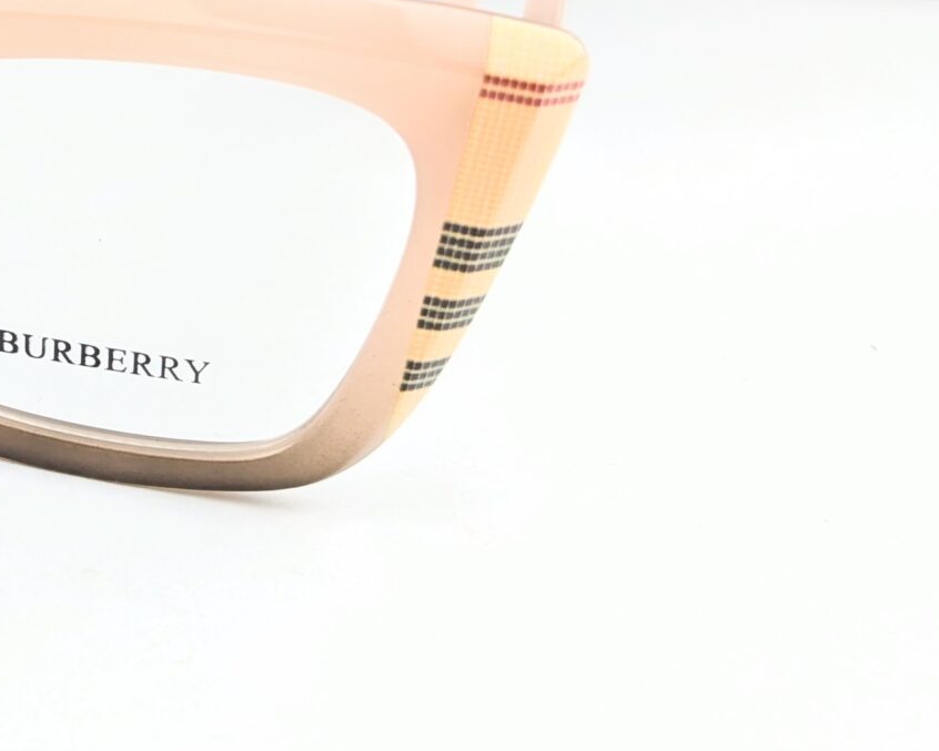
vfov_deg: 21.5
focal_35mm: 71
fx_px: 1973
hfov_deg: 24.9
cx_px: -93
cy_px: 304
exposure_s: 1/286
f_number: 1.85
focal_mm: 6.81
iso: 42
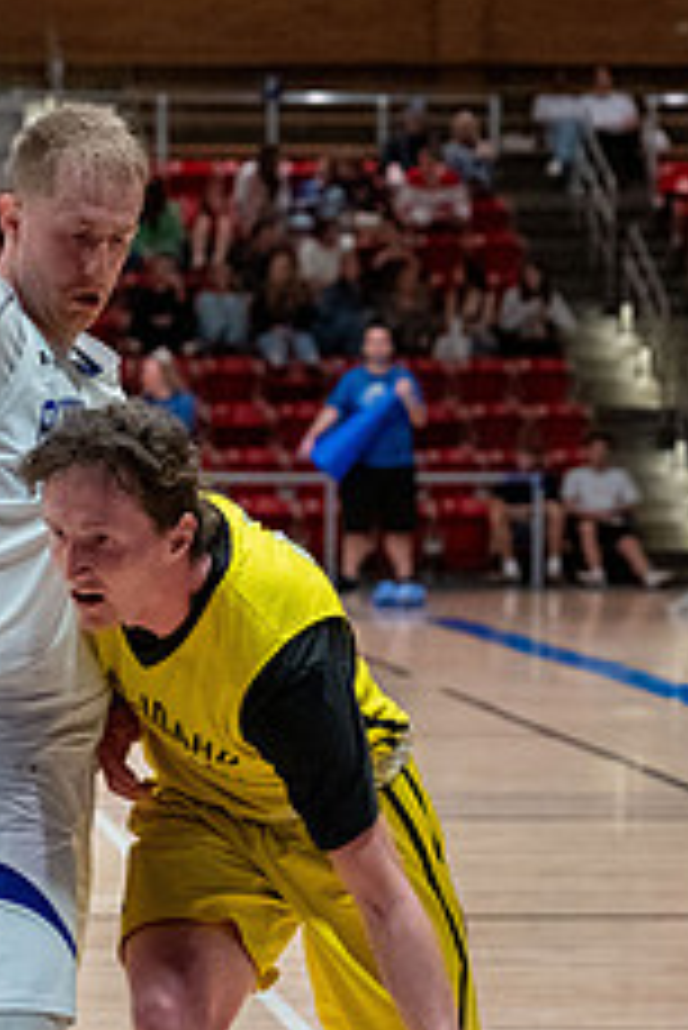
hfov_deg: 7.9
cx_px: 72
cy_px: 724
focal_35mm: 174
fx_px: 4980
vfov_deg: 11.8
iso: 6400
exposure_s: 1/400
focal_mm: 59
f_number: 3.2
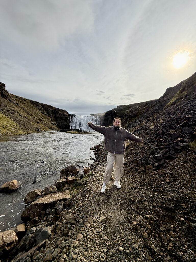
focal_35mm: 14
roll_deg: -0.6
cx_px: 98
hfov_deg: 85.7
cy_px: 131
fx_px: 106
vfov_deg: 102.1
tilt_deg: +0.9
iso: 50
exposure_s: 1/3125
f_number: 2.2
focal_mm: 2.22
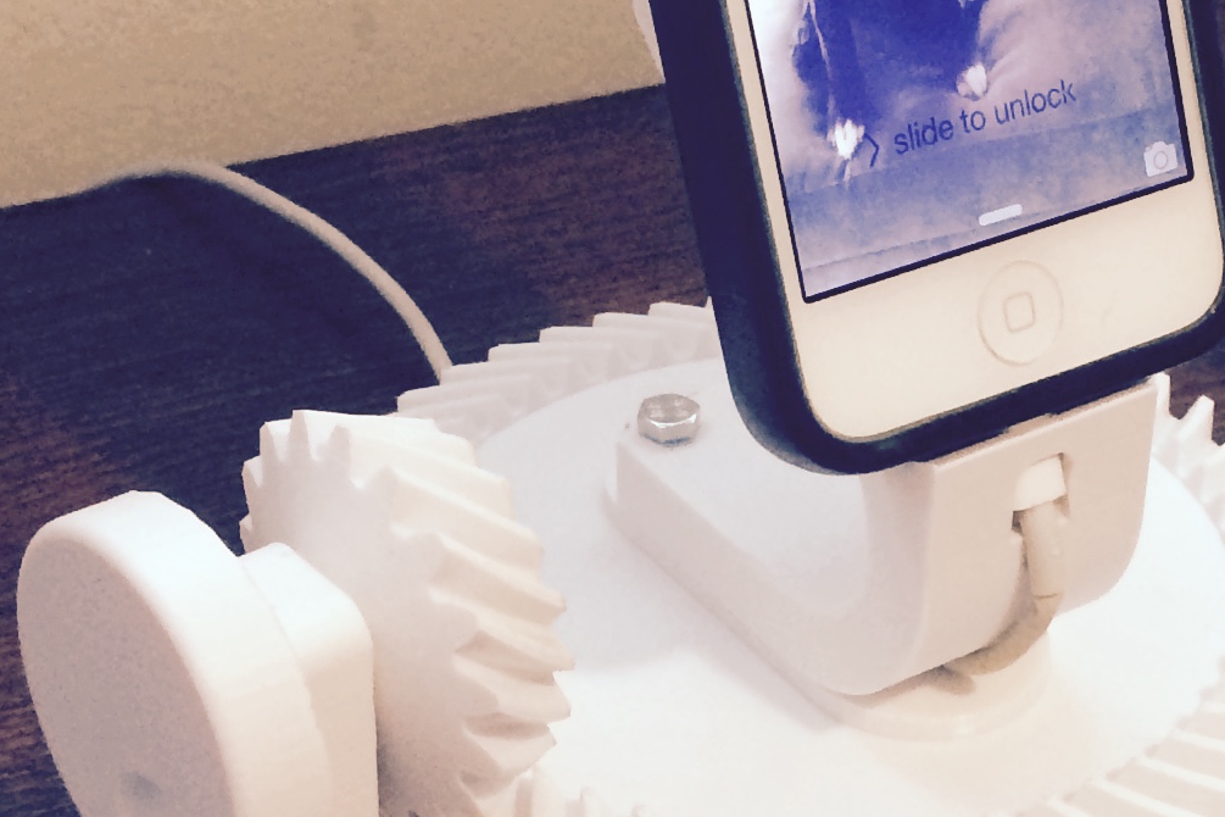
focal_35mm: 98
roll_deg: -2.6
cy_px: 479
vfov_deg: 14.0
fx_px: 3334
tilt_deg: -33.3
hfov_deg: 20.5
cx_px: 1059
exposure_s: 1/30
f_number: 2.2
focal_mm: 4.15
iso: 250
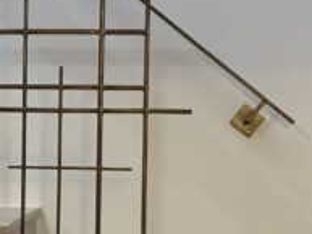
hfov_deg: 14.1
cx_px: 26
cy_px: 169
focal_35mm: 138
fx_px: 1245
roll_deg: -0.9
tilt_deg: -0.1
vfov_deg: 10.7
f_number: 1.8
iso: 320
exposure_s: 1/50
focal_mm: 4.25
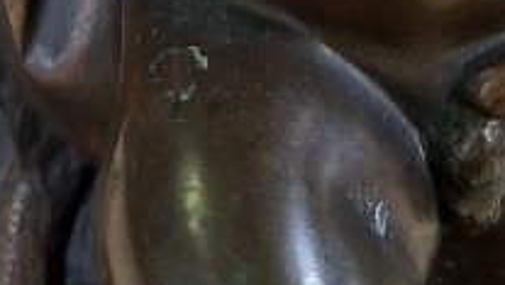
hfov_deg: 14.8
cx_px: 212
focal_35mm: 145
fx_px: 1944
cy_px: -775
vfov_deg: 6.9
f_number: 1.8
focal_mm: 5.54
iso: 320
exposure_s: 1/33
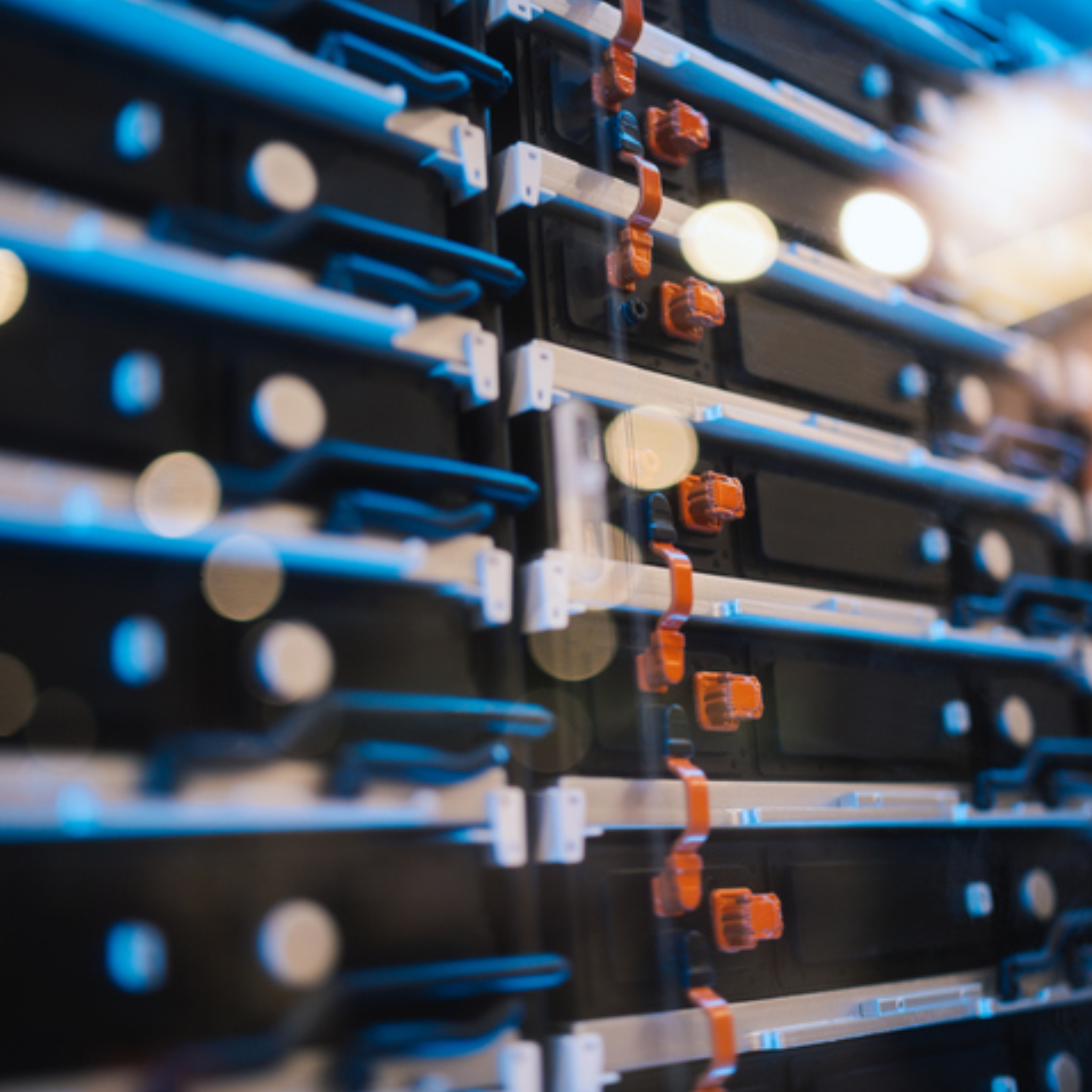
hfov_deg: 37.5
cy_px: 548
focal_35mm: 45
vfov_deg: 37.6
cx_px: 596
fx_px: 1606
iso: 180
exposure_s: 1/160
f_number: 1.8
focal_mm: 35
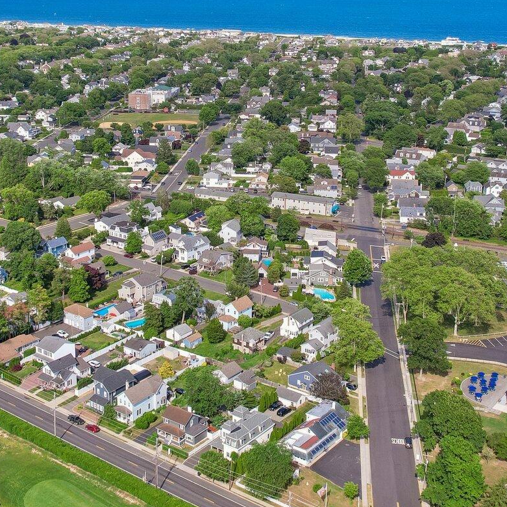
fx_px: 812
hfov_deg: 34.7
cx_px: 233
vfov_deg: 34.3
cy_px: 167
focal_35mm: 49
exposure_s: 1/1250
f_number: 2.8
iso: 100
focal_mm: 8.4
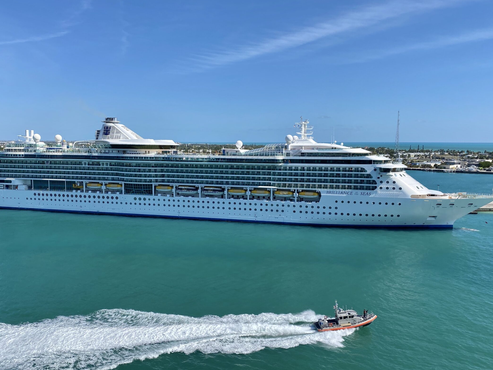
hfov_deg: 56.8
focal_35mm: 32
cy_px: 204
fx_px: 456
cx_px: 231
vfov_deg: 44.1
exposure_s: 1/3509
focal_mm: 4.25
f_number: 1.8
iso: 32
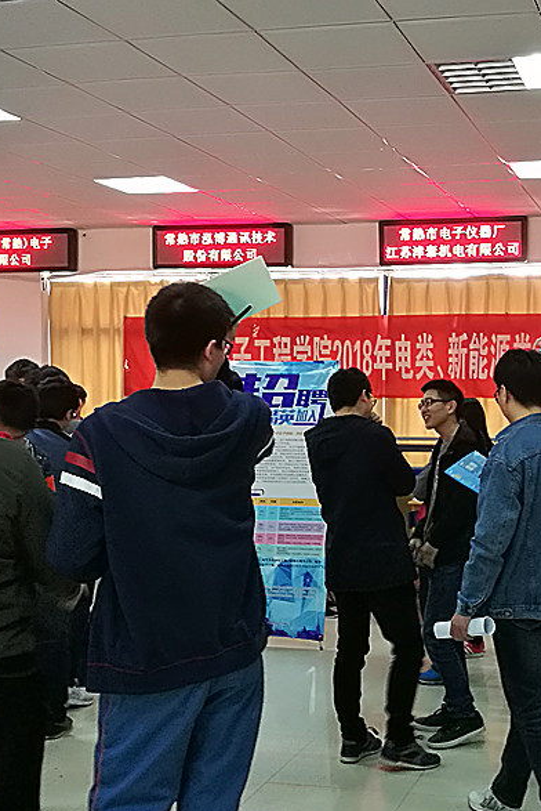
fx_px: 1148
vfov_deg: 38.9
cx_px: 424
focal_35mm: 51
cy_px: 413
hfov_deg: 26.1
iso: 320
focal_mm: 4.5
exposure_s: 1/25
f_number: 2.2
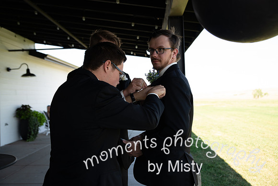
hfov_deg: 53.1
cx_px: 139
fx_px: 278
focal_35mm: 36
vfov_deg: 36.9
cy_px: 93
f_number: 3.2
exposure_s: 1/200
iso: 50
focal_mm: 36
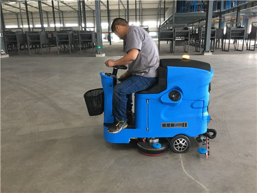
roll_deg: +1.9
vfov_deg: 48.2
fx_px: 215
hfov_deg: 61.7
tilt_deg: -14.6
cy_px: 96
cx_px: 128
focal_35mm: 29
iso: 64
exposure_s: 1/17
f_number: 2.2
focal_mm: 4.15
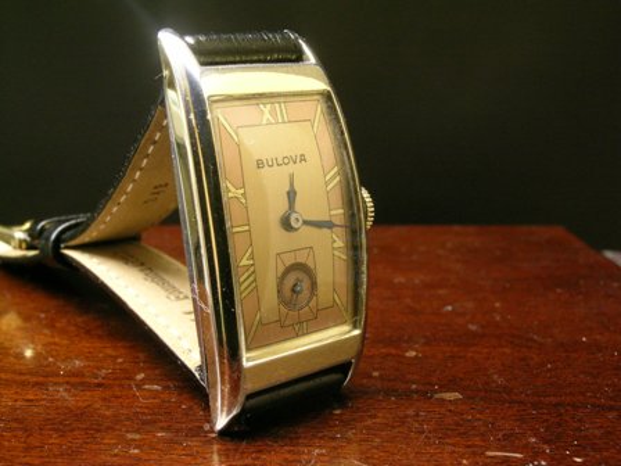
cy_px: 233
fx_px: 825
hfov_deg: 41.2
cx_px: 310
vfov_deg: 31.5
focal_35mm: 46
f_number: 6.6
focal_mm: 9.5
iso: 200
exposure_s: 1/1.4
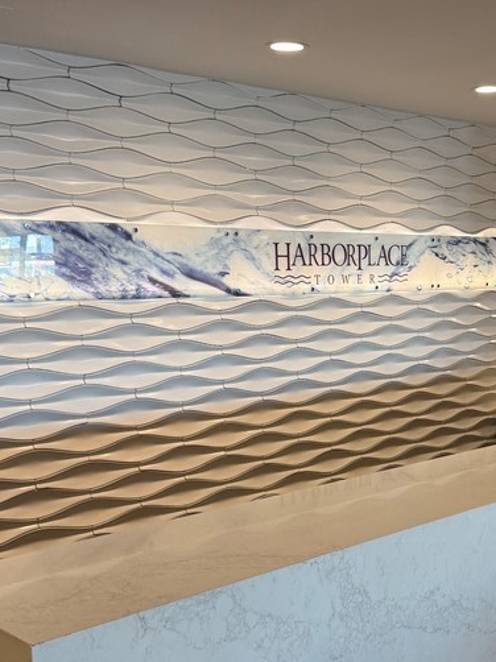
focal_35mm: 49
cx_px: 385
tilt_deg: -11.3
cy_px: 440
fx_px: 937
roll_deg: -0.7
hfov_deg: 29.1
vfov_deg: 38.5
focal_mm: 6.76
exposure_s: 1/60
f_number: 1.78
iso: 125
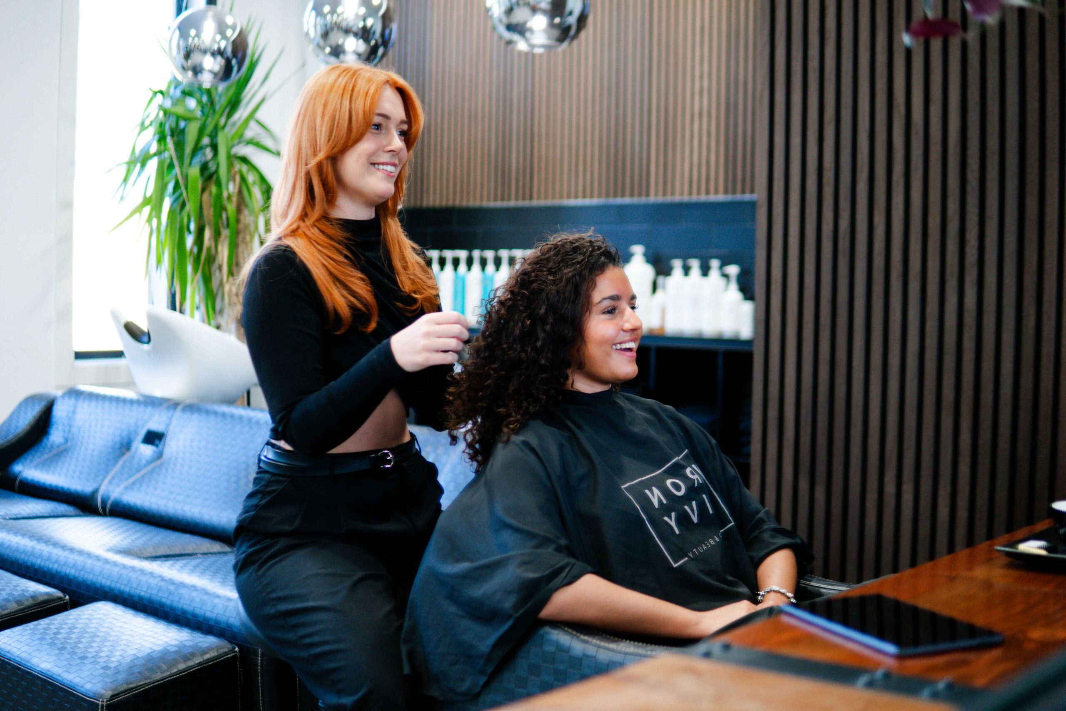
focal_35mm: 45
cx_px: 533
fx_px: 1333
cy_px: 356
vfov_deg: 29.9
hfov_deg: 43.6
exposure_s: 1/250
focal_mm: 30
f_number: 1.4
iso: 250
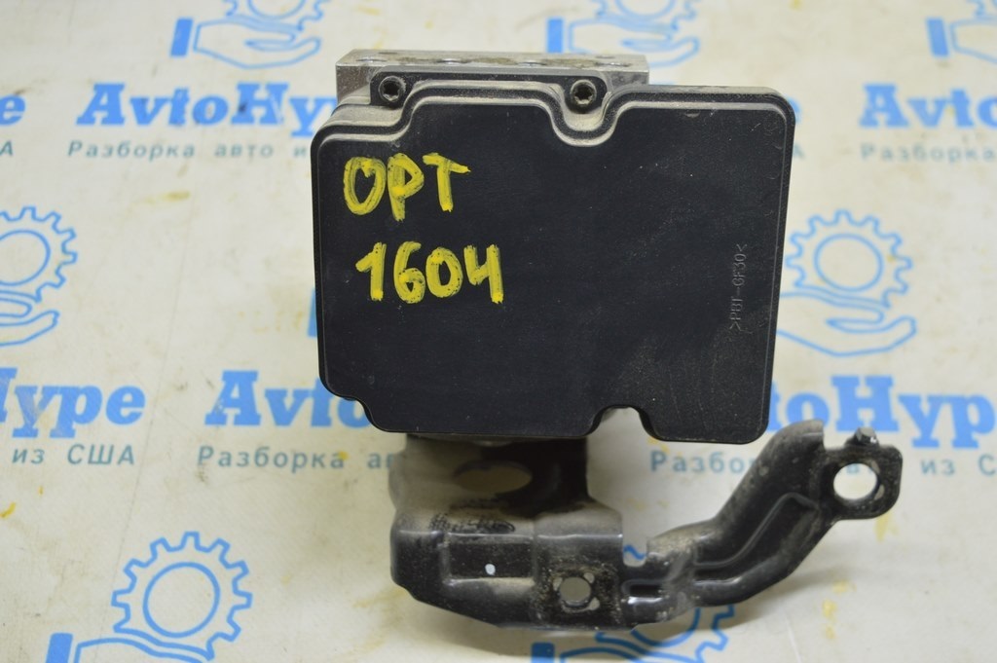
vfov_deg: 28.9
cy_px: 332
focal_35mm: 46
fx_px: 1287
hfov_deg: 42.4
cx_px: 498
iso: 400
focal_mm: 31
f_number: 5.6
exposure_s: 1/20
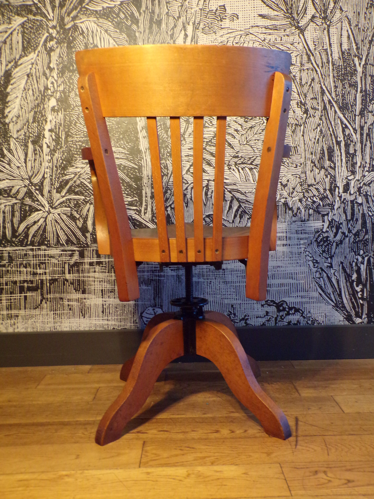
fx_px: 461
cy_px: 250
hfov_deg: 44.2
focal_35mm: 32
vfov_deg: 56.8
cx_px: 187
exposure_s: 1/10
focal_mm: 5.8
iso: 400
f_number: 3.2
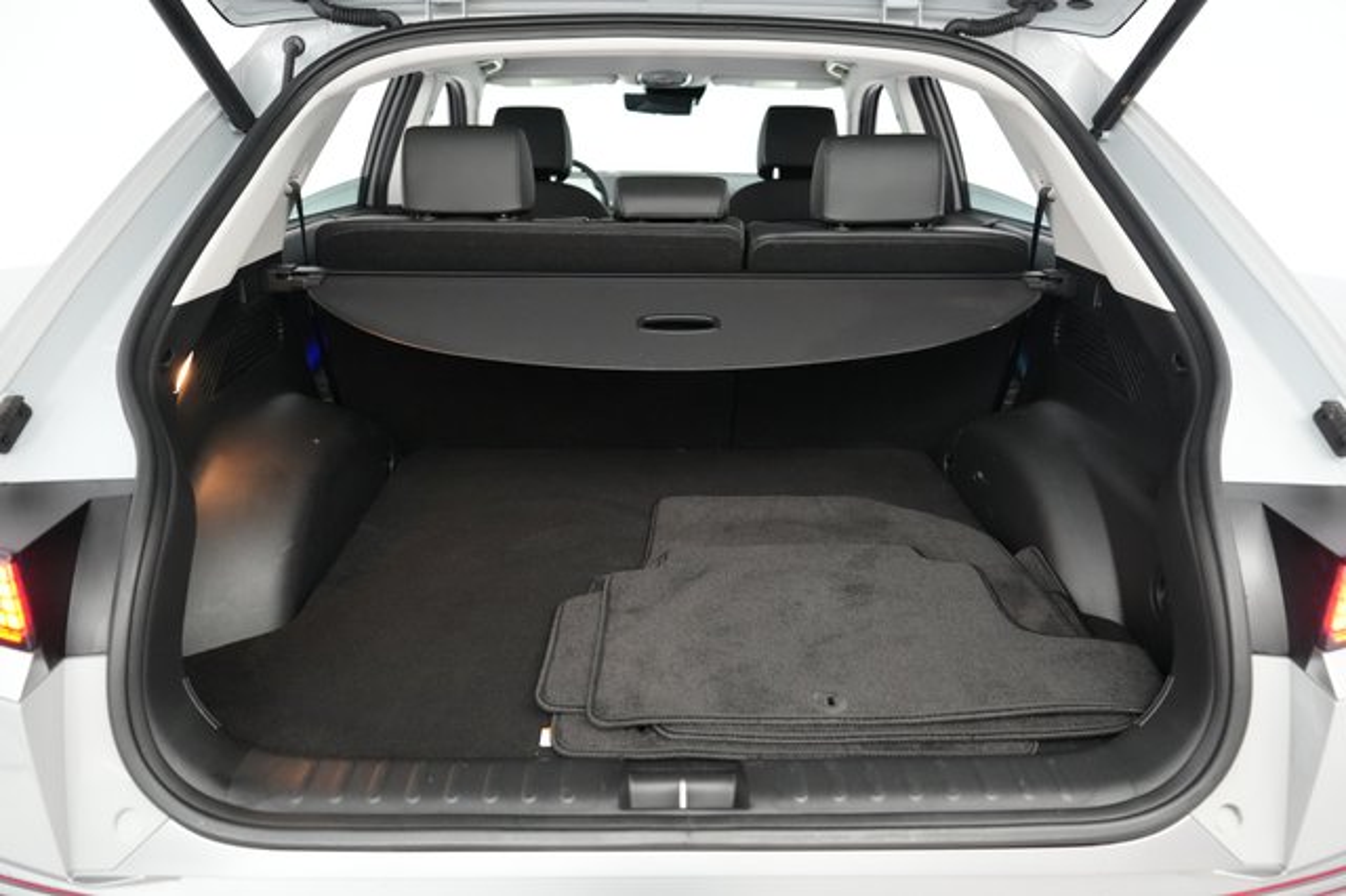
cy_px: 448
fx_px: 934
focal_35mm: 25
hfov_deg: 71.5
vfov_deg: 51.2
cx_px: 673
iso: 6400
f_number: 2.8
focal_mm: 25
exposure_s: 1/160
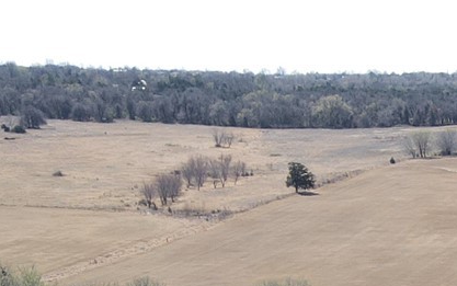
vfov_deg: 10.3
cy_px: 573
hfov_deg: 16.2
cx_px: 699
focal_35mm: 117
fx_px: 1458
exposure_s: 1/400
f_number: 2.8
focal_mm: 4.5
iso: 100
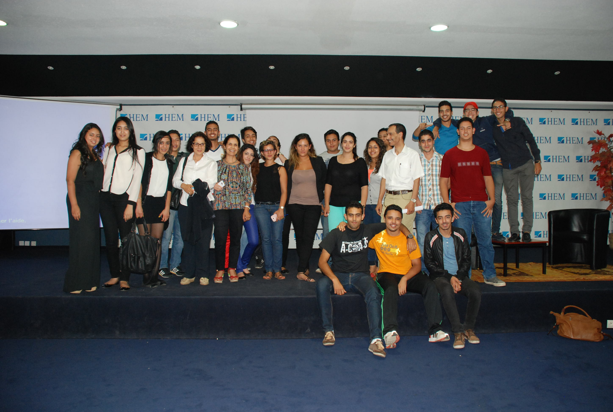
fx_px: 512
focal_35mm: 30
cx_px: 306
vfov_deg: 43.8
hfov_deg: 61.8
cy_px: 206
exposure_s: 1/60
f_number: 3.8
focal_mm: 20
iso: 640
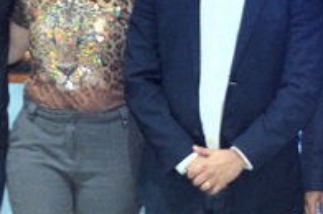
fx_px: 1478
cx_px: -40
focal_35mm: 165
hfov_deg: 12.2
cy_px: 148
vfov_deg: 8.3
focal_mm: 18
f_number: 4
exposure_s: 1/30
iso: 800
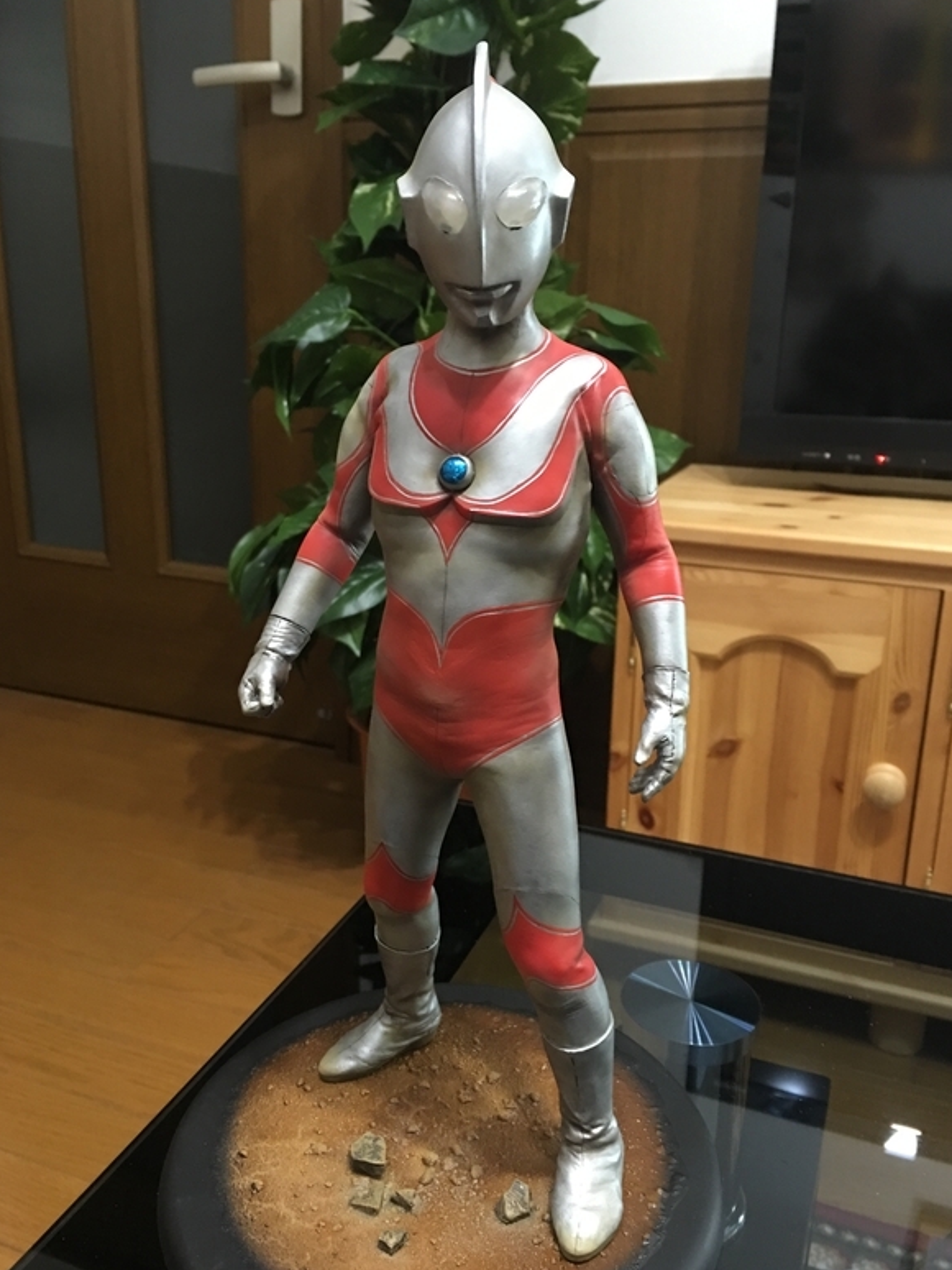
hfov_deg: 46.8
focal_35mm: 30
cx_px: 471
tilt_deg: -15.2
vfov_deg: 60.0
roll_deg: +0.5
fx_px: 1100
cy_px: 626
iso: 64
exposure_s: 1/4
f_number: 2.2
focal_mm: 4.15
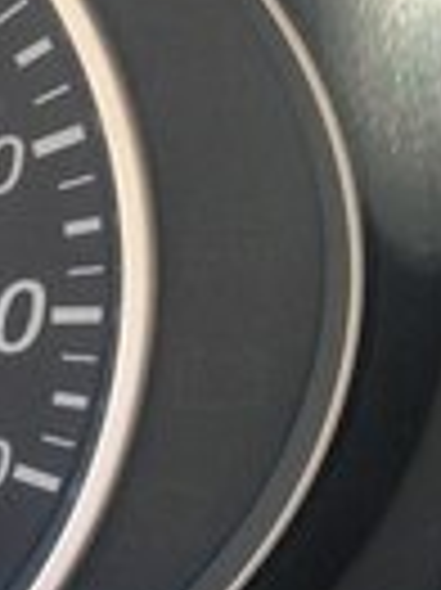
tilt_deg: -41.6
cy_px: 802
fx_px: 2127
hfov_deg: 11.2
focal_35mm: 125
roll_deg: -0.9
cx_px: -288
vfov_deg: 15.0
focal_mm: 4.12
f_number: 2.4
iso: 80
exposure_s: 1/20
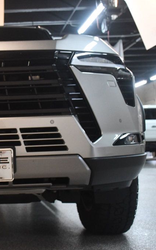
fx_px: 408
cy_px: 125
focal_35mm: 60
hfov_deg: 20.5
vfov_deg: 34.0
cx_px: -21
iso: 2000
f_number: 3.8
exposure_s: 1/125
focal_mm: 26
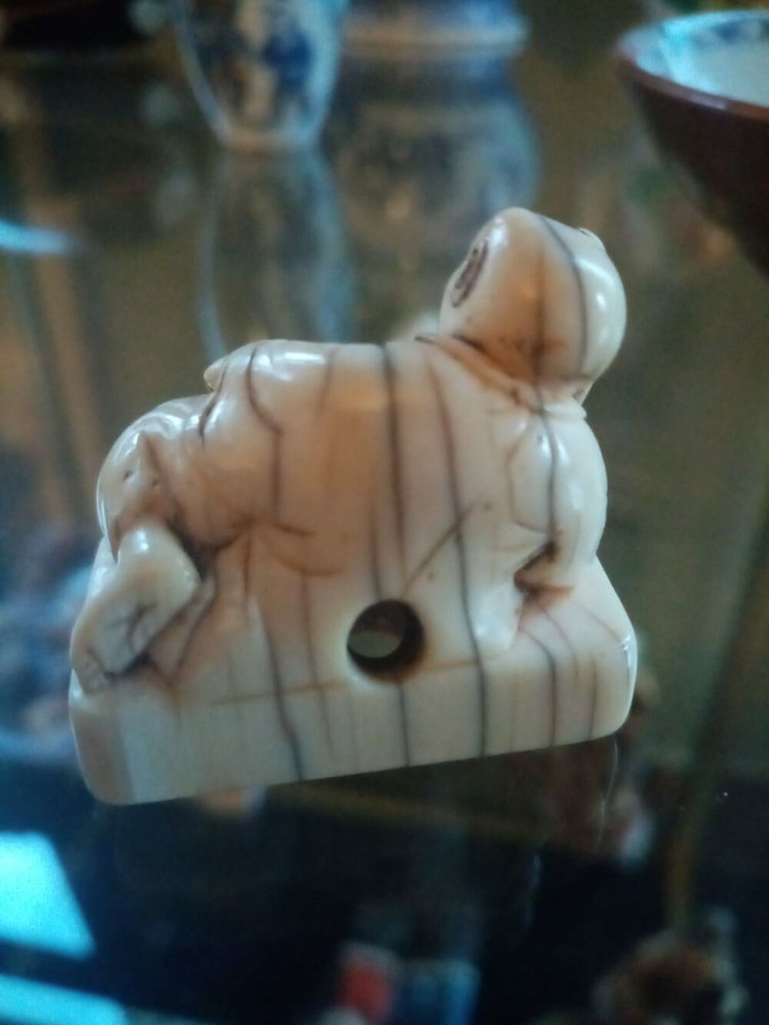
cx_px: 384
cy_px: 512
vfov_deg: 67.3
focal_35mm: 26
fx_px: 770
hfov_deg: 53.1
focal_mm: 3.62
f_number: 1.8
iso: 2513
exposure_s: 1/14.3
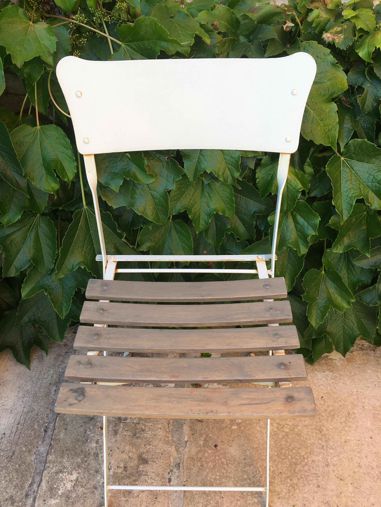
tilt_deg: -45.4
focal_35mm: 29
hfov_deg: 48.2
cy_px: 254
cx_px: 190
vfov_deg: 61.7
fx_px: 426
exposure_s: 1/272
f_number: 2.2
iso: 25
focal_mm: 4.15
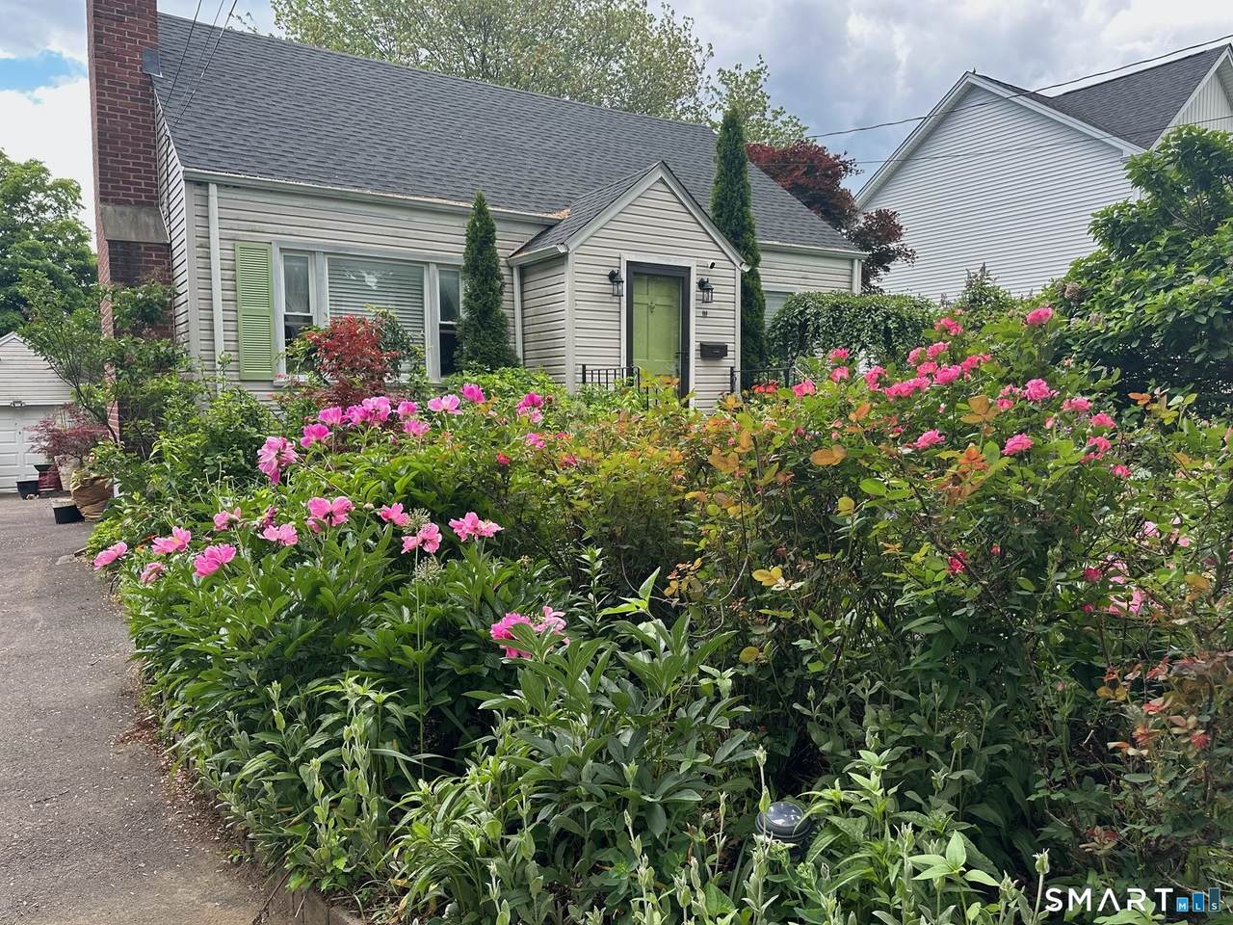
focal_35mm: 24
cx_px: 616
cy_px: 462
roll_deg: +0.4
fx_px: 855
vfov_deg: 56.8
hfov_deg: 71.6
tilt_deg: -4.0
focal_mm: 6.86
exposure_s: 1/567
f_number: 1.78
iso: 80
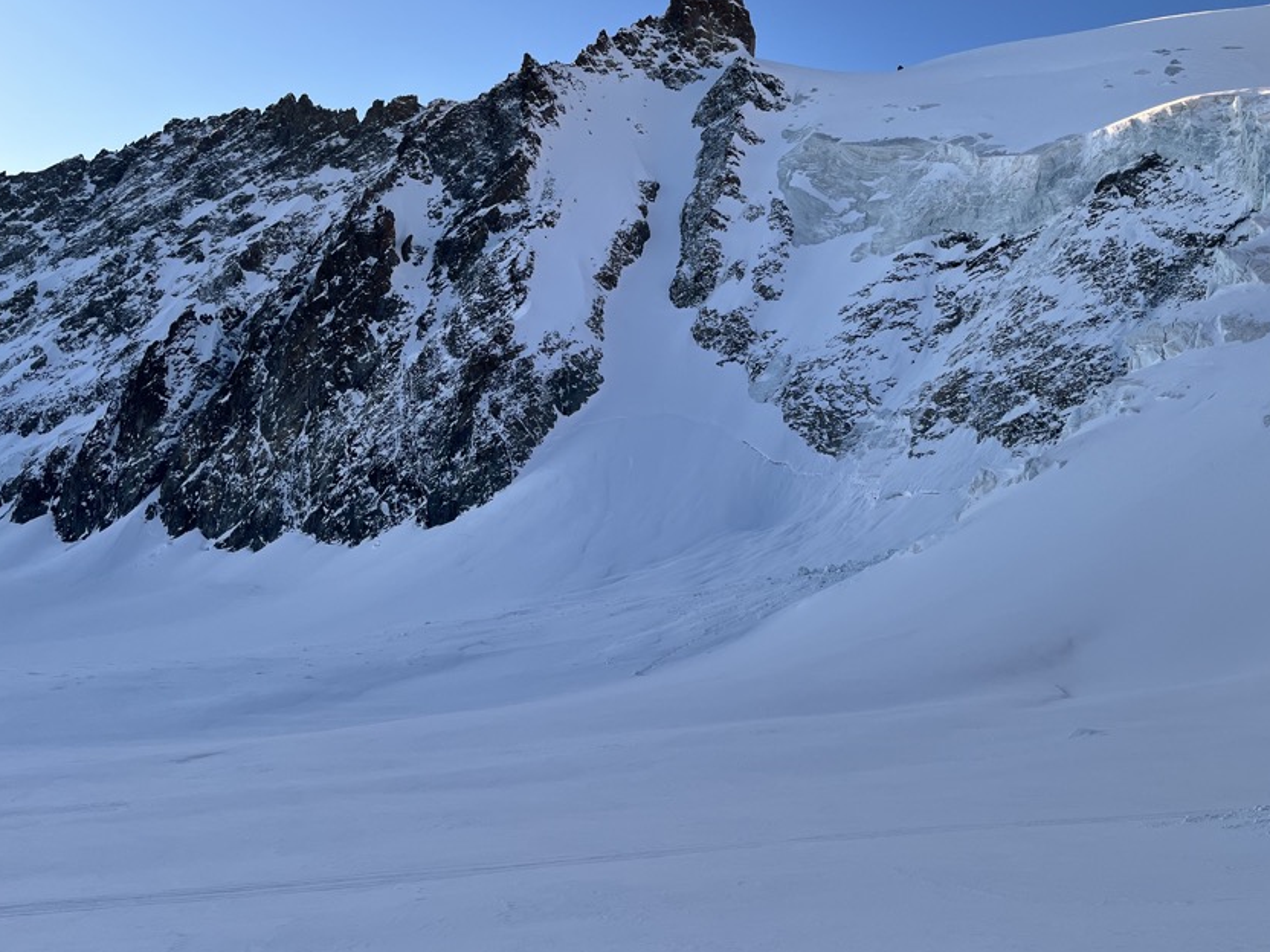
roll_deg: -5.9
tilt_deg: +5.0
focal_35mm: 32
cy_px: 377
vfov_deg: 43.9
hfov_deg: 56.5
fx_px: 1174
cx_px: 749
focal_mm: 5.1
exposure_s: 1/653
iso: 50
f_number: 1.6
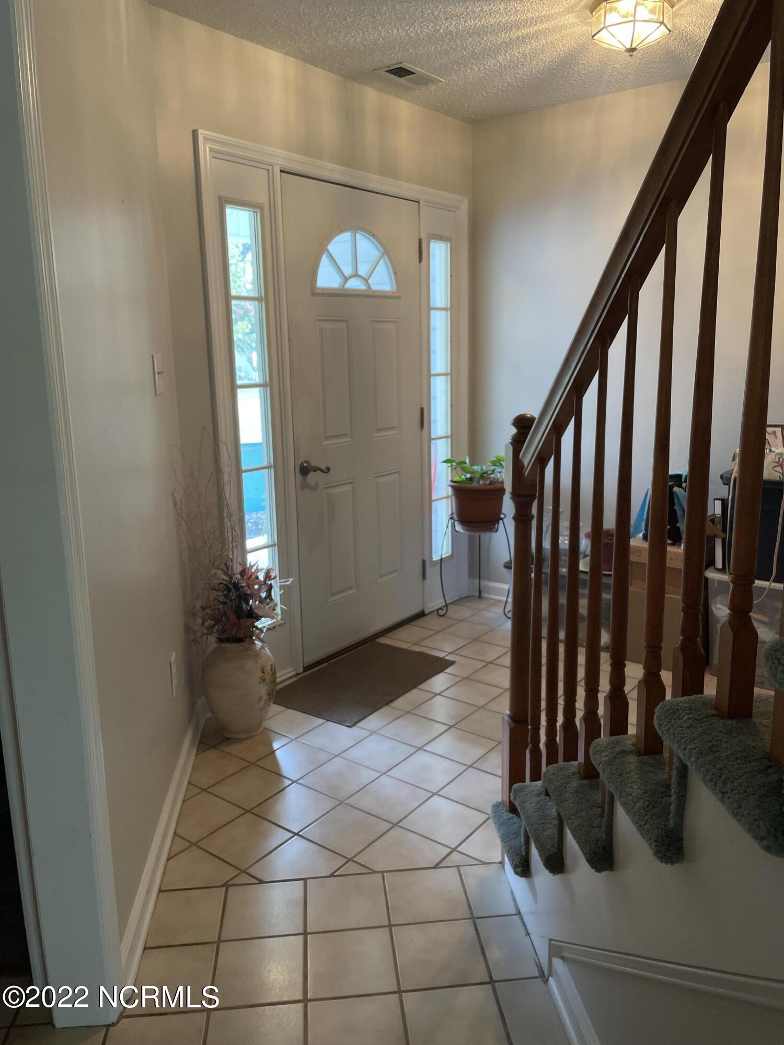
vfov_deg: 67.3
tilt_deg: -11.6
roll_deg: +1.4
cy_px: 522
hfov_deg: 53.1
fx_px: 785
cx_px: 392
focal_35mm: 26
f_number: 1.6
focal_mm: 4.2
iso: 80
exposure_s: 1/60
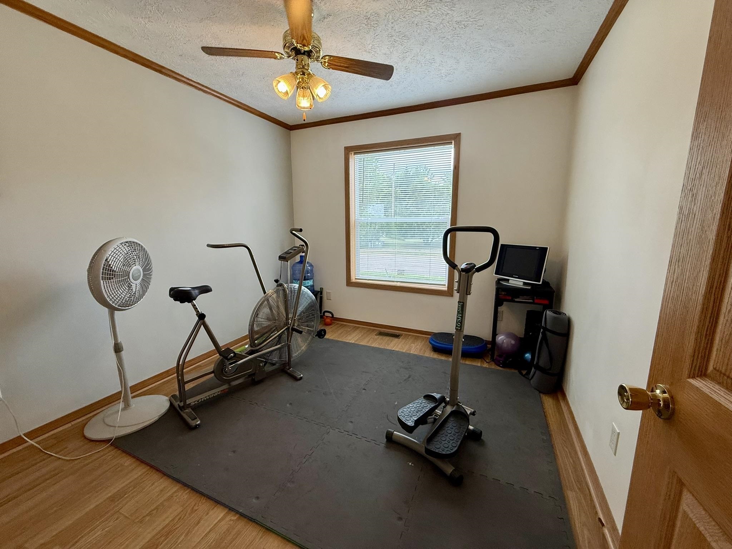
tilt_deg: -9.0
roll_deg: +0.0
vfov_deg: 85.7
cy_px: 274
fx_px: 296
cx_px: 366
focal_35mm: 14
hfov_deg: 102.1
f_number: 2.2
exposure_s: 1/120
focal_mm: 2.22
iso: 160
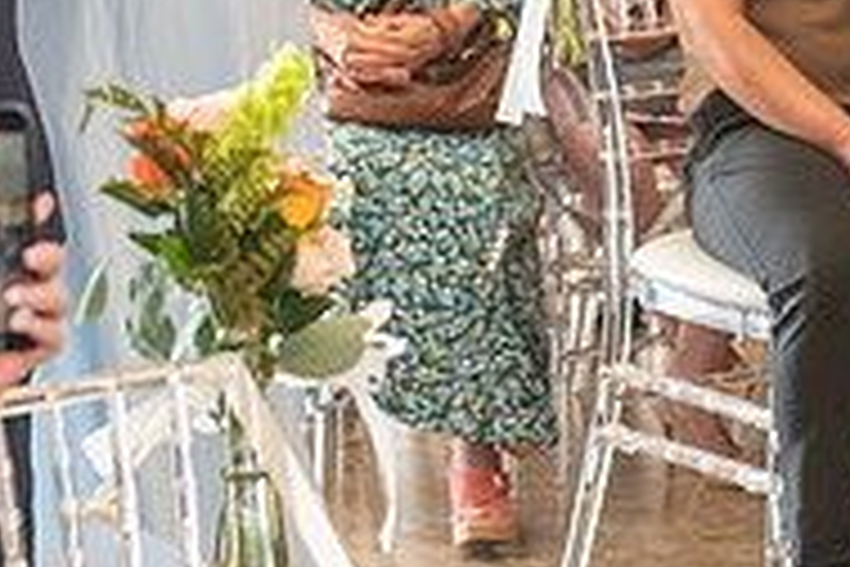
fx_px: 5076
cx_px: 270
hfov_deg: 9.6
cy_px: -173
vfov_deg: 6.3
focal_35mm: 215
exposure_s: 1/200
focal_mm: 70
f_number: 4.5
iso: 1250
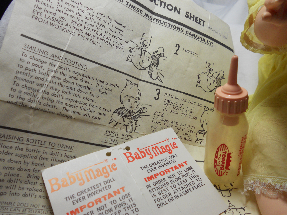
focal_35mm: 32
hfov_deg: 56.8
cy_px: 108
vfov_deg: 44.2
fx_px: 265
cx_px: 144
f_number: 3.5
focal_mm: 5.8
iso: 125
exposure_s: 1/30
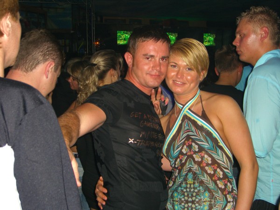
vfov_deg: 31.5
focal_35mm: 46
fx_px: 372
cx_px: 140
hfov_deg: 41.2
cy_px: 105
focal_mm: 9.5
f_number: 3.1
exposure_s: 1/60
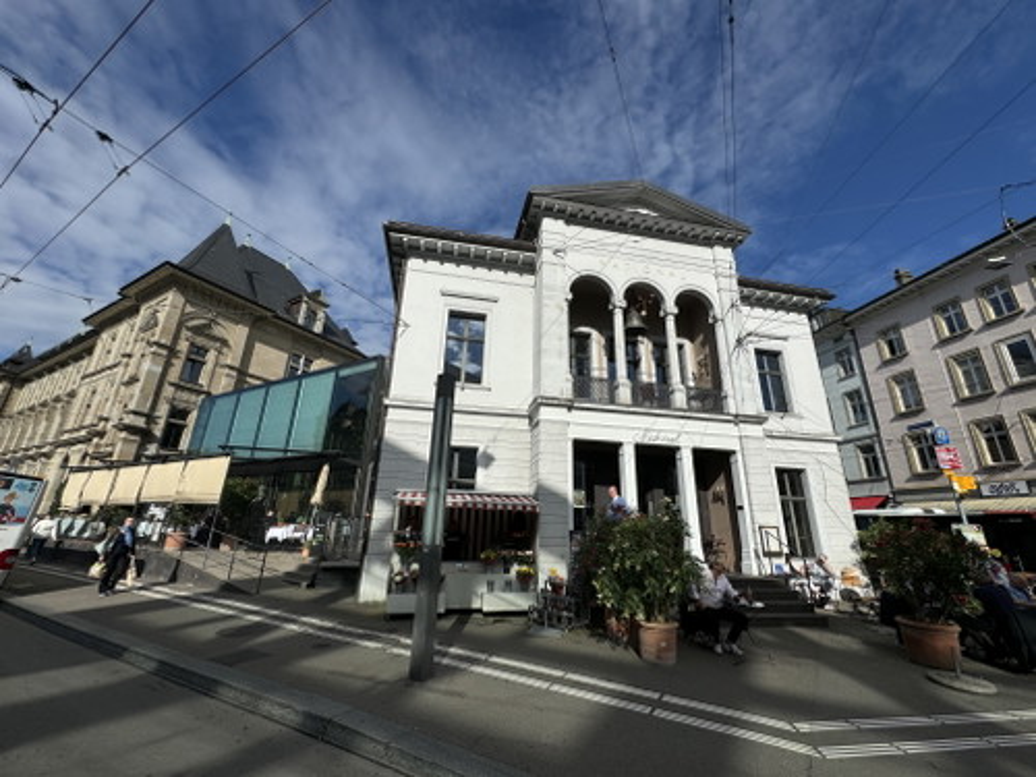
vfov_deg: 85.7
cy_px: 388
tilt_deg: +18.7
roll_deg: -1.5
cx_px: 518
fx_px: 419
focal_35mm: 14
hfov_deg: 102.1
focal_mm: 2.22
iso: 40
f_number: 2.2
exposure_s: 1/4367
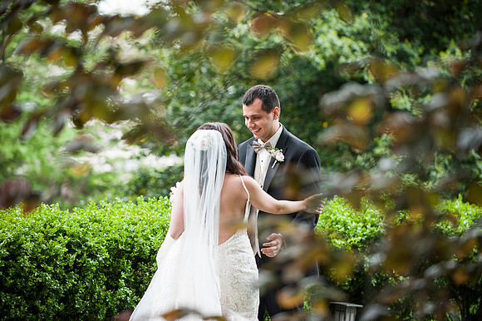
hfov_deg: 15.2
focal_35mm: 135
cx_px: 241
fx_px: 1806
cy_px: 160
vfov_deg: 10.1
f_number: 2.8
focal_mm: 135
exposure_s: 1/1000
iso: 800
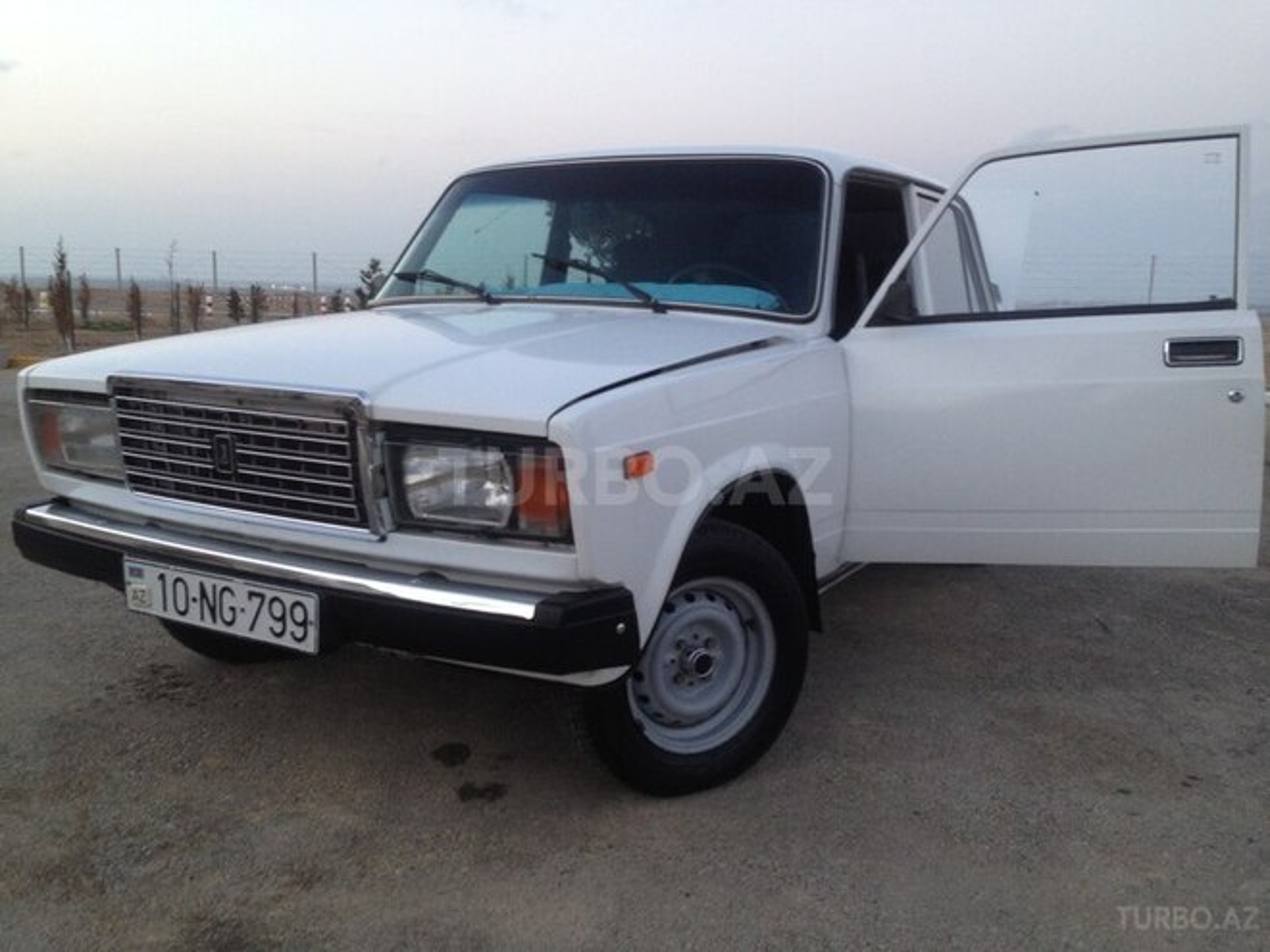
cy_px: 476
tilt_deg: -8.5
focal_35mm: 33
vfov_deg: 42.9
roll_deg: -1.7
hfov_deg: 55.4
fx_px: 1211
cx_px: 635
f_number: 2.4
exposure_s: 1/20
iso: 80
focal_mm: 4.12
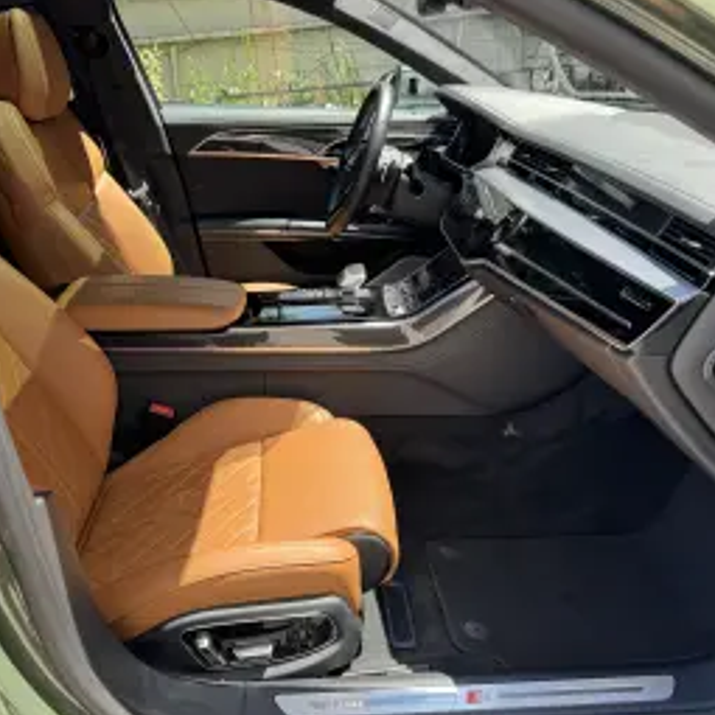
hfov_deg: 53.9
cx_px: 314
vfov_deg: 54.0
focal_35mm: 30
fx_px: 701
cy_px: 370
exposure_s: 1/407
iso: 80
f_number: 1.78
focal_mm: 6.76
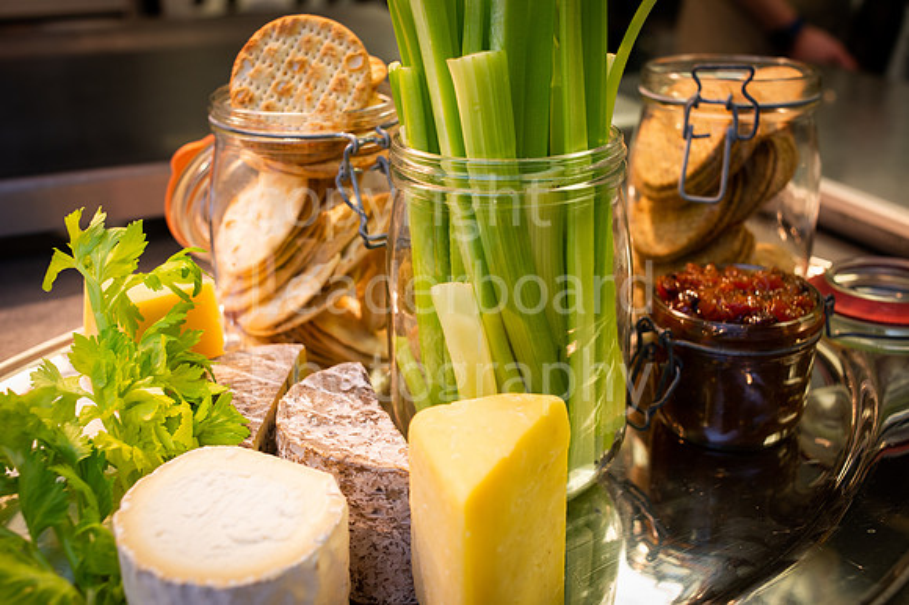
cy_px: 302
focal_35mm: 35
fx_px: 883
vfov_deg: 37.8
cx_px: 454
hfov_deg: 54.5
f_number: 5.6
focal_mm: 35
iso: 800
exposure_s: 1/60
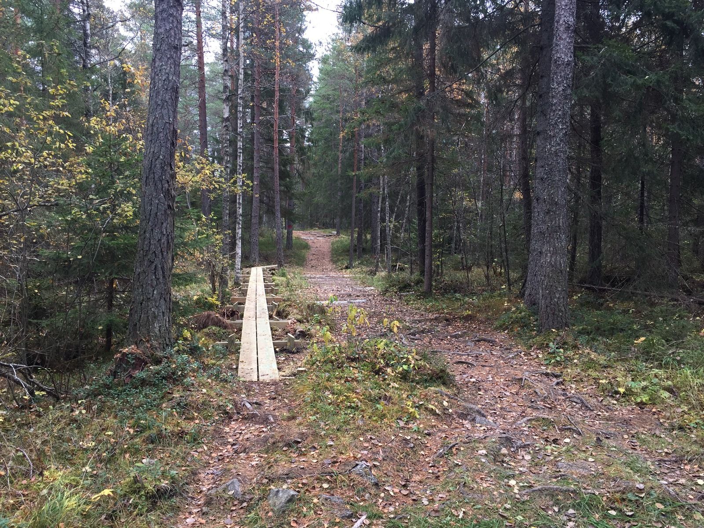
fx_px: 590
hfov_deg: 61.7
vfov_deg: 48.2
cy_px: 264
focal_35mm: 29
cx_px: 352
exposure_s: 1/50
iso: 32
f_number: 2.2
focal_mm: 4.15
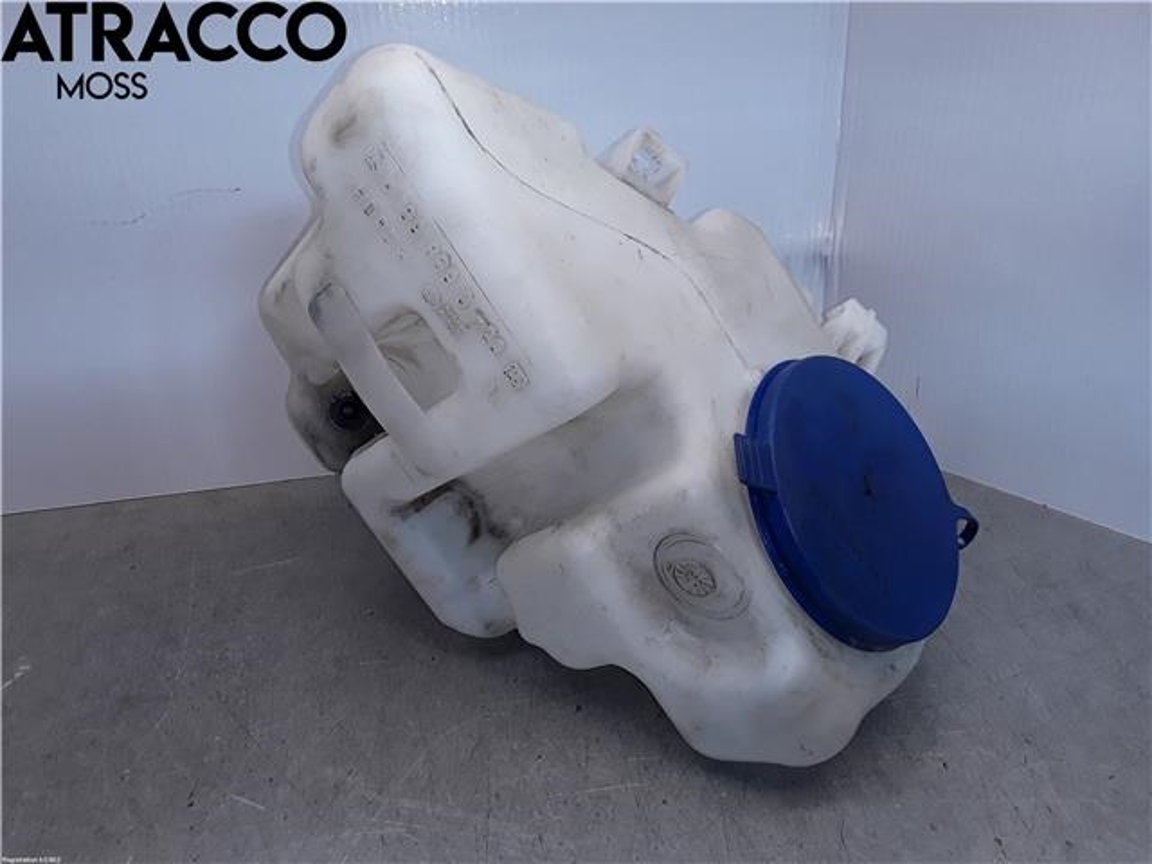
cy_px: 432
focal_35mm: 28
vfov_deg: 49.7
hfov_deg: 63.4
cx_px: 576
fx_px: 932
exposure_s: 1/194
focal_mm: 2.91
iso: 40
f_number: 1.9
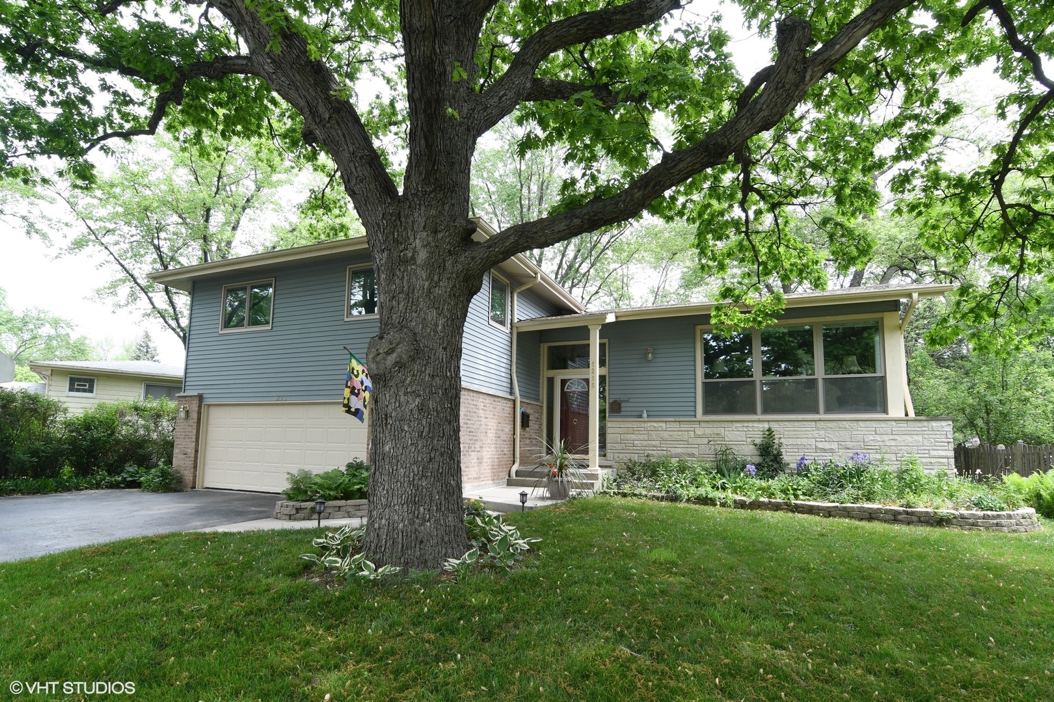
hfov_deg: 92.4
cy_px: 351
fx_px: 505
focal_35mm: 17
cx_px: 527
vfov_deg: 69.7
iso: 100
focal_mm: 11.5
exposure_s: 1/30
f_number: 8
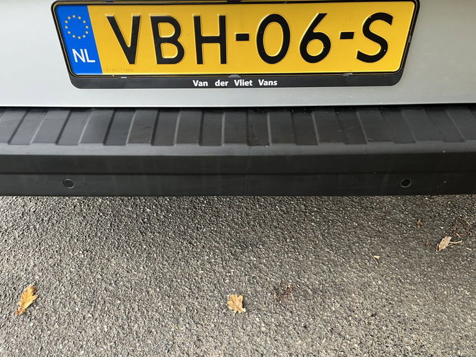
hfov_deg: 65.3
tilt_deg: -41.0
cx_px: 230
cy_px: 183
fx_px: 371
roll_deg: +0.9
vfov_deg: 51.3
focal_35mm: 27
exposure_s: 1/70
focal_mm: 5.1
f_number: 1.6
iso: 125
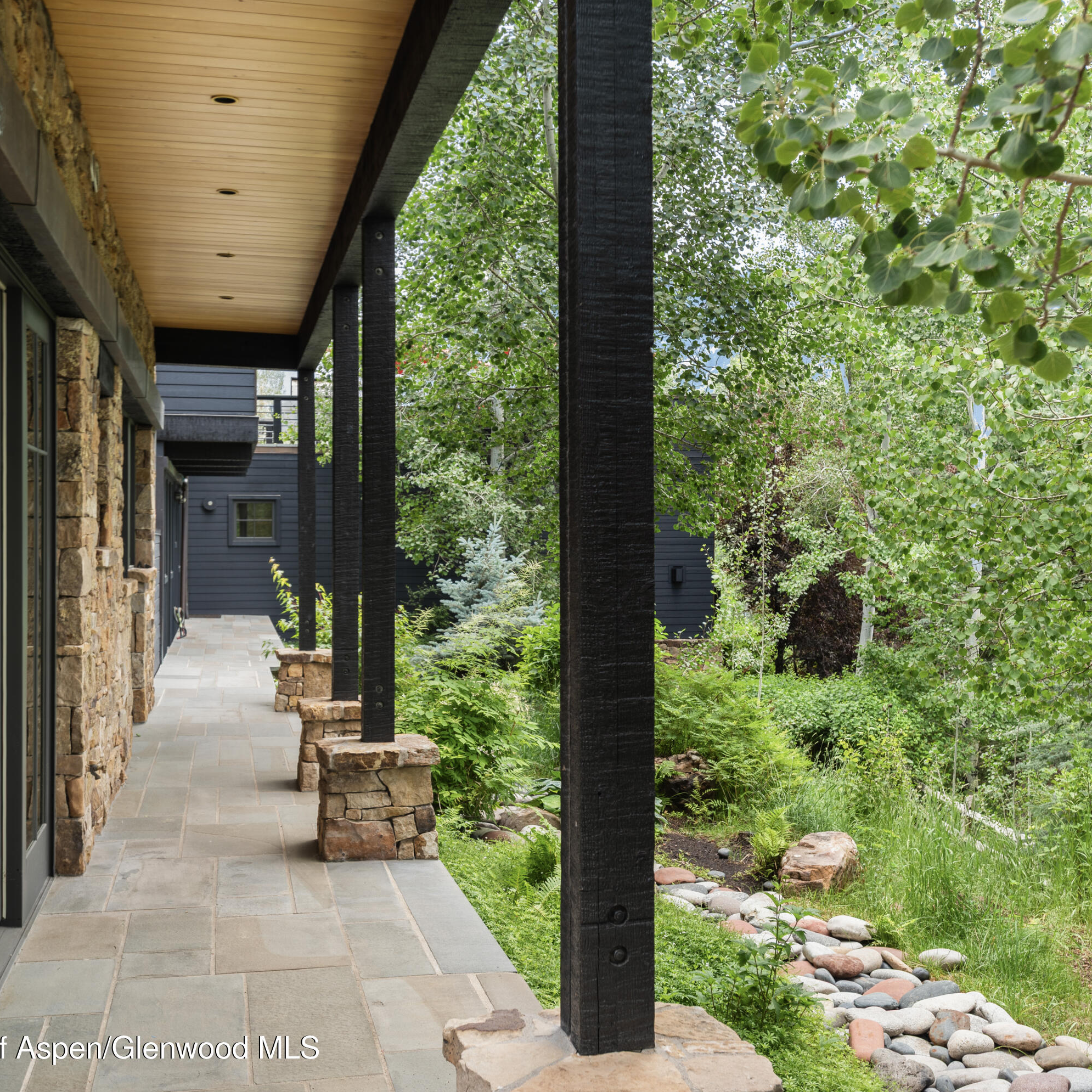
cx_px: 576
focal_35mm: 41
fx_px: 1463
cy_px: 549
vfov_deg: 40.9
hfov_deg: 40.9
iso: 100
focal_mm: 32
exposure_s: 1/8
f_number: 7.1
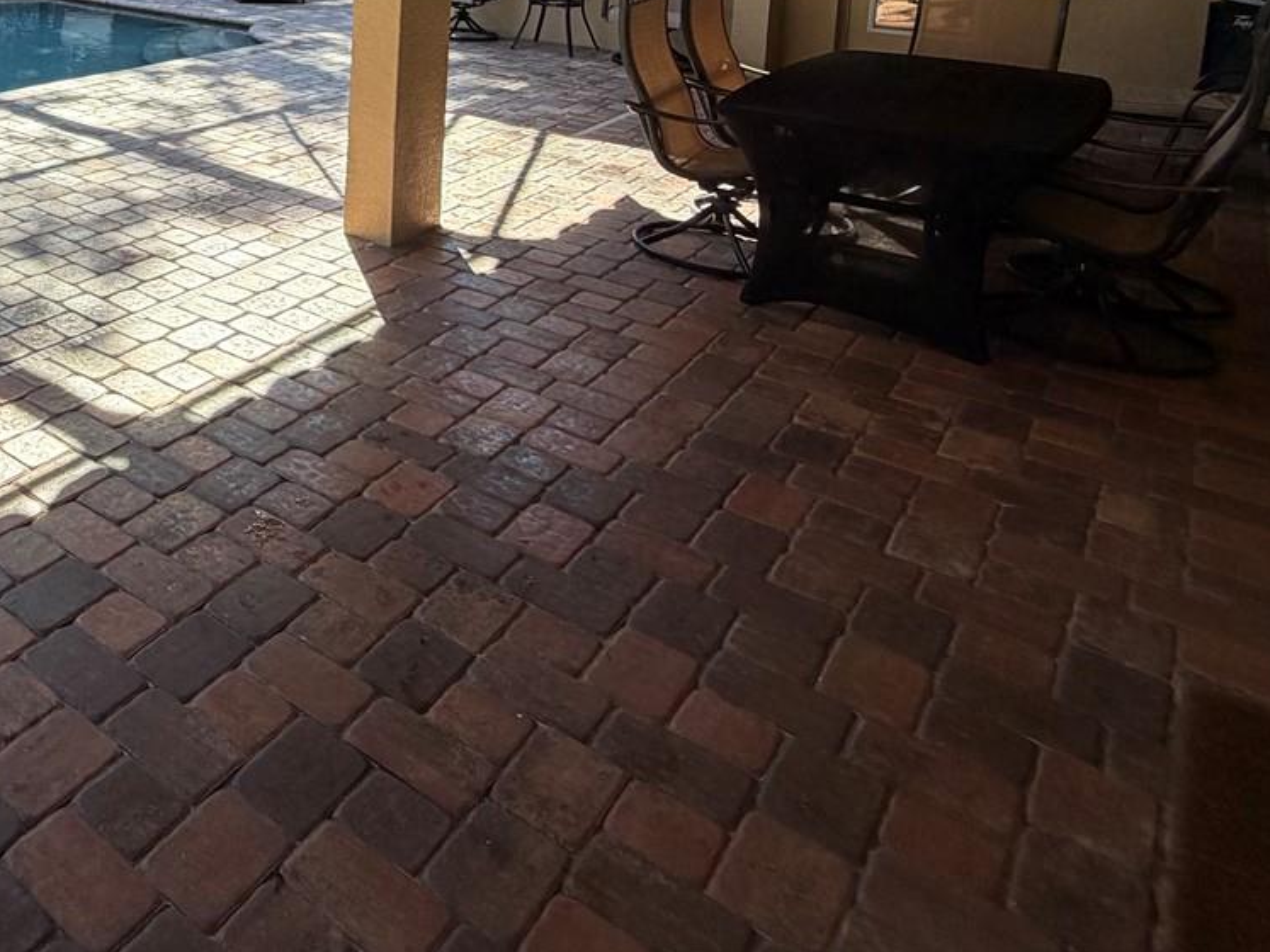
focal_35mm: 30
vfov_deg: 40.1
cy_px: -36
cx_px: 37
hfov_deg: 50.2
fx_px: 1100
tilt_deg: -6.6
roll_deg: +0.2
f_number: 2.2
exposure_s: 1/152
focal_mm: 2.22
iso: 50
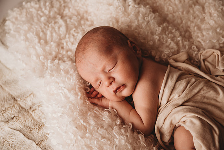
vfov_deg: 28.1
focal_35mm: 48
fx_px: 299
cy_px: 75
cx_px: 112
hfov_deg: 41.1
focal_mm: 48
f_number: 4
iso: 100
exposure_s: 1/160
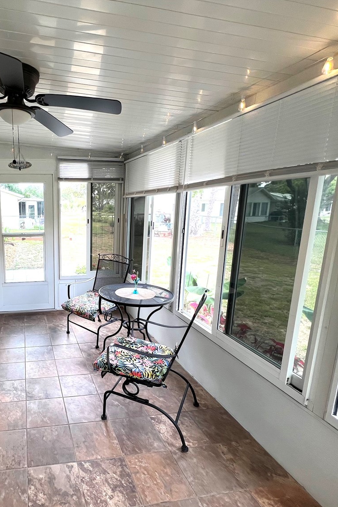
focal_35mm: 19
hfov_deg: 58.9
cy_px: 266
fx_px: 268
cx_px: 62
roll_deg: +0.6
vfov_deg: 86.9
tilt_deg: -12.4
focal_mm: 1.57
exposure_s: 1/120
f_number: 1.8
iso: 50
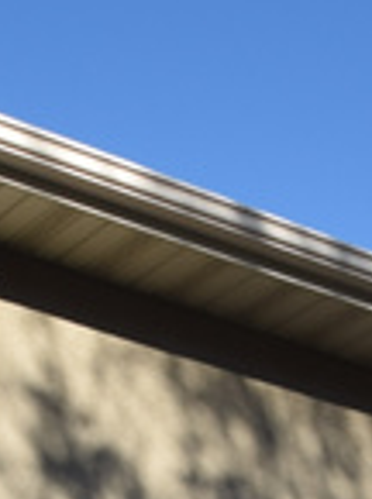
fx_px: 2058
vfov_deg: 11.9
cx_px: 289
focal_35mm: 143
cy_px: 1086
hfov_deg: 10.3
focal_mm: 14
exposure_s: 1/200
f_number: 8
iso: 100
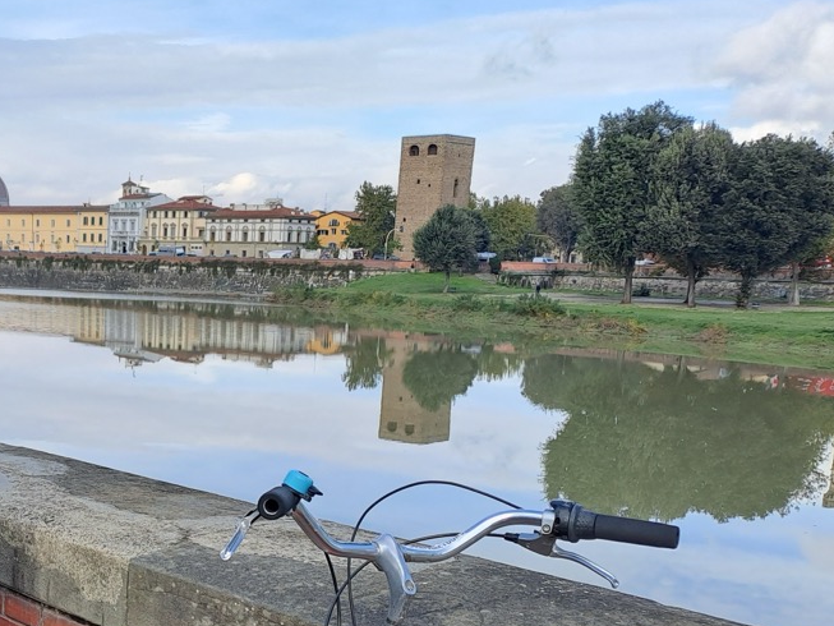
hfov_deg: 36.5
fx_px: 1181
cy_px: 477
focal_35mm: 49
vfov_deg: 29.2
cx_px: 87
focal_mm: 4.65
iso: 32
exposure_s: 1/568
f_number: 1.8
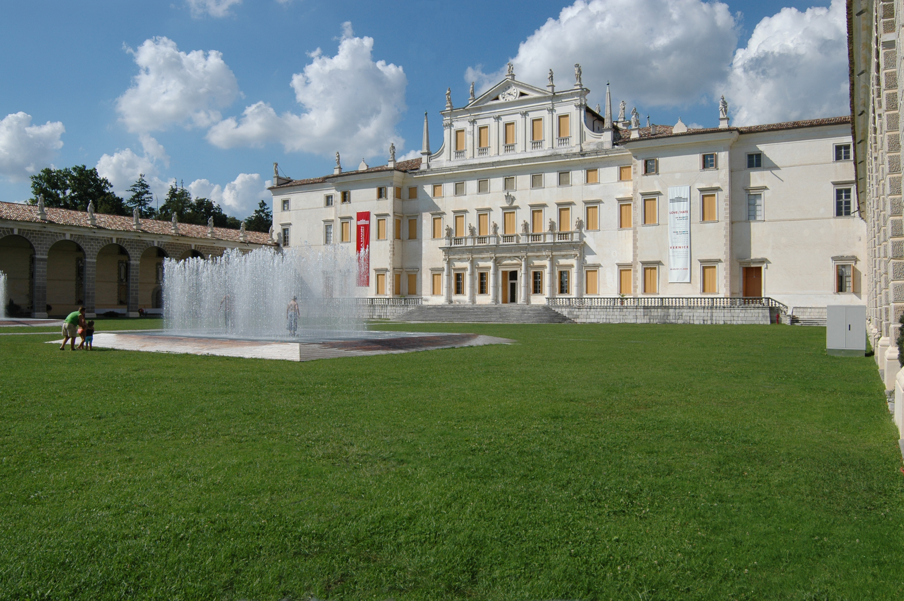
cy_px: 300
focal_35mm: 27
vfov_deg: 47.8
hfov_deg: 67.4
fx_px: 677
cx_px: 452
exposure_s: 1/400
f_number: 11
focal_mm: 18
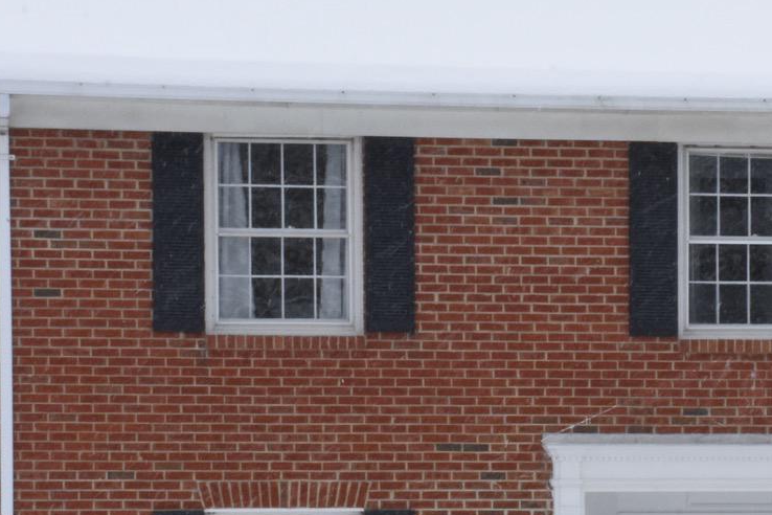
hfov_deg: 9.8
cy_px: 440
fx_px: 4460
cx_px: 742
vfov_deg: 6.6
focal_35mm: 208
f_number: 32
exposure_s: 1/125
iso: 800
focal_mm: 50
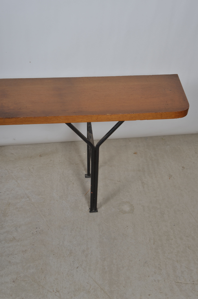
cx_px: 99
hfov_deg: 36.7
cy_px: 150
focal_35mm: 36
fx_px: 298
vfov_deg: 53.2
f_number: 14
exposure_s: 1/125
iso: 100
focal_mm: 24
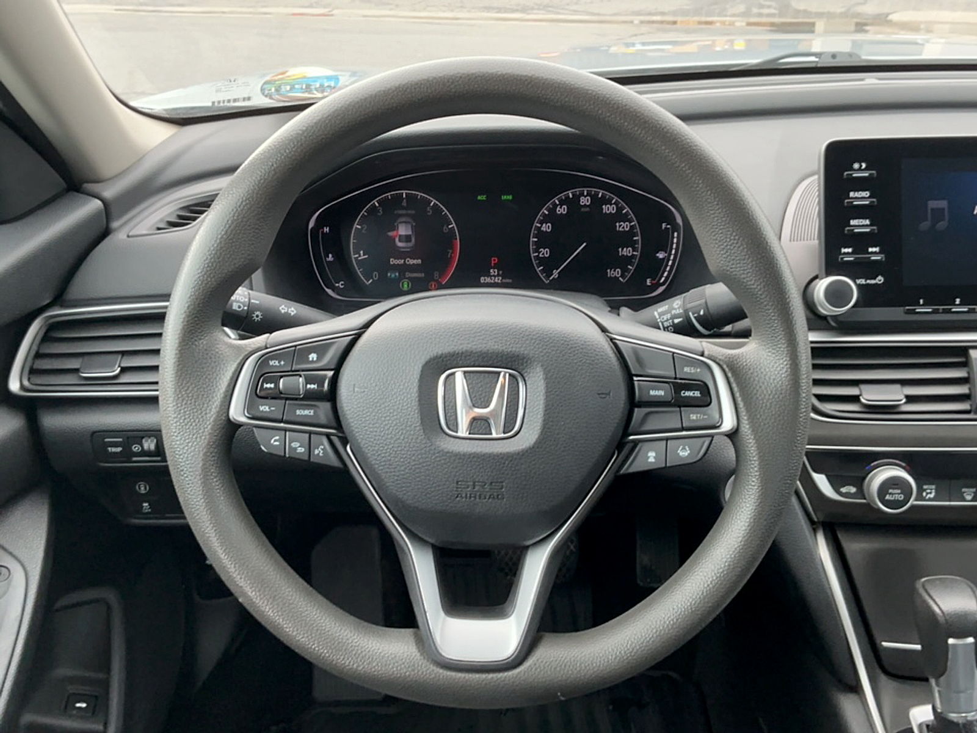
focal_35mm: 30
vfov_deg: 46.8
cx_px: 488
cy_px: 366
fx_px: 847
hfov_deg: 60.0
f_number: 1.8
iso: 50
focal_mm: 3
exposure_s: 1/120
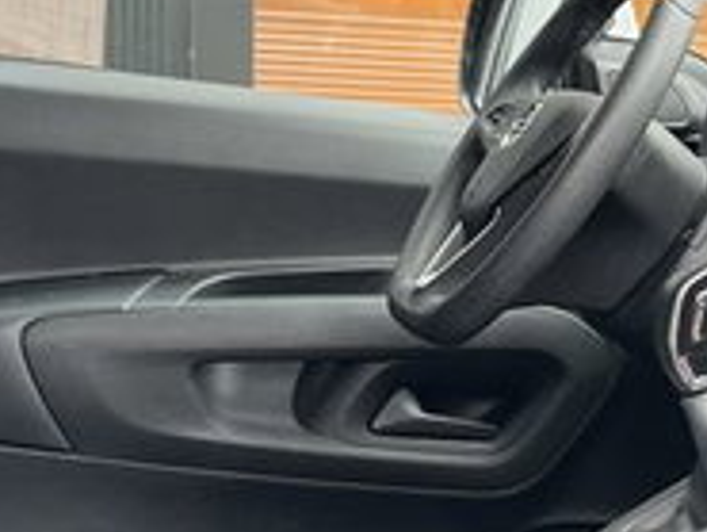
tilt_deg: -5.0
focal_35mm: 107
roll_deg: -1.6
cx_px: 711
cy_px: 398
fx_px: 2187
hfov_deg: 17.9
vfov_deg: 13.8
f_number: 1.6
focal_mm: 5.1
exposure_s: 1/145
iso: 50
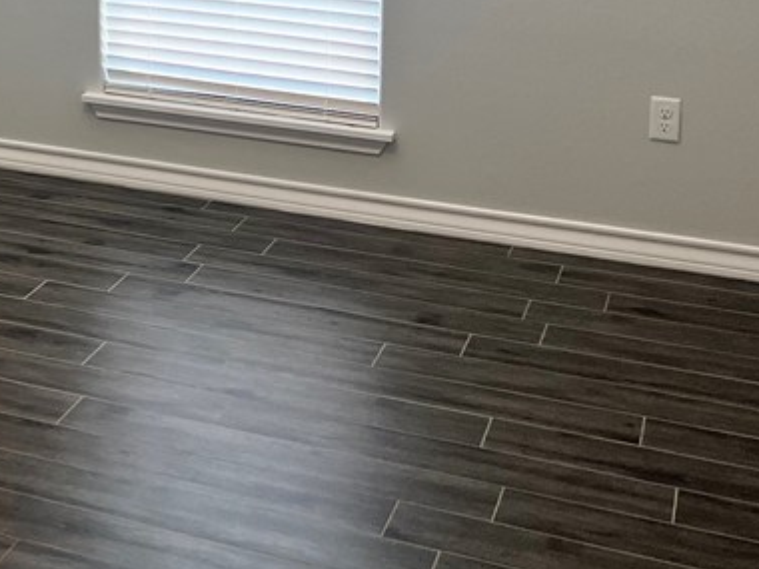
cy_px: -142
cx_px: 2
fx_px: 1535
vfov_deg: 19.6
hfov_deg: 26.3
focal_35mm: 70
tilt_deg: -4.4
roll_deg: +0.3
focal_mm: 5.7
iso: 125
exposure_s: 1/120
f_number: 1.5
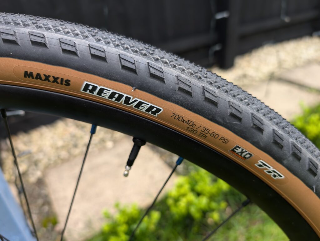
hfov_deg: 71.5
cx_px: 160
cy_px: 120
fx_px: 222
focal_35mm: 24
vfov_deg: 56.9
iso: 21
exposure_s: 1/106
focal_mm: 6.9
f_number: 1.68
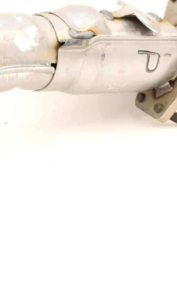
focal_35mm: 95
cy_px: 83
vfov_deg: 21.7
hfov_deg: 13.7
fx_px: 735
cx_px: 40
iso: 400
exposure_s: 1/125
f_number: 5.6
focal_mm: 27
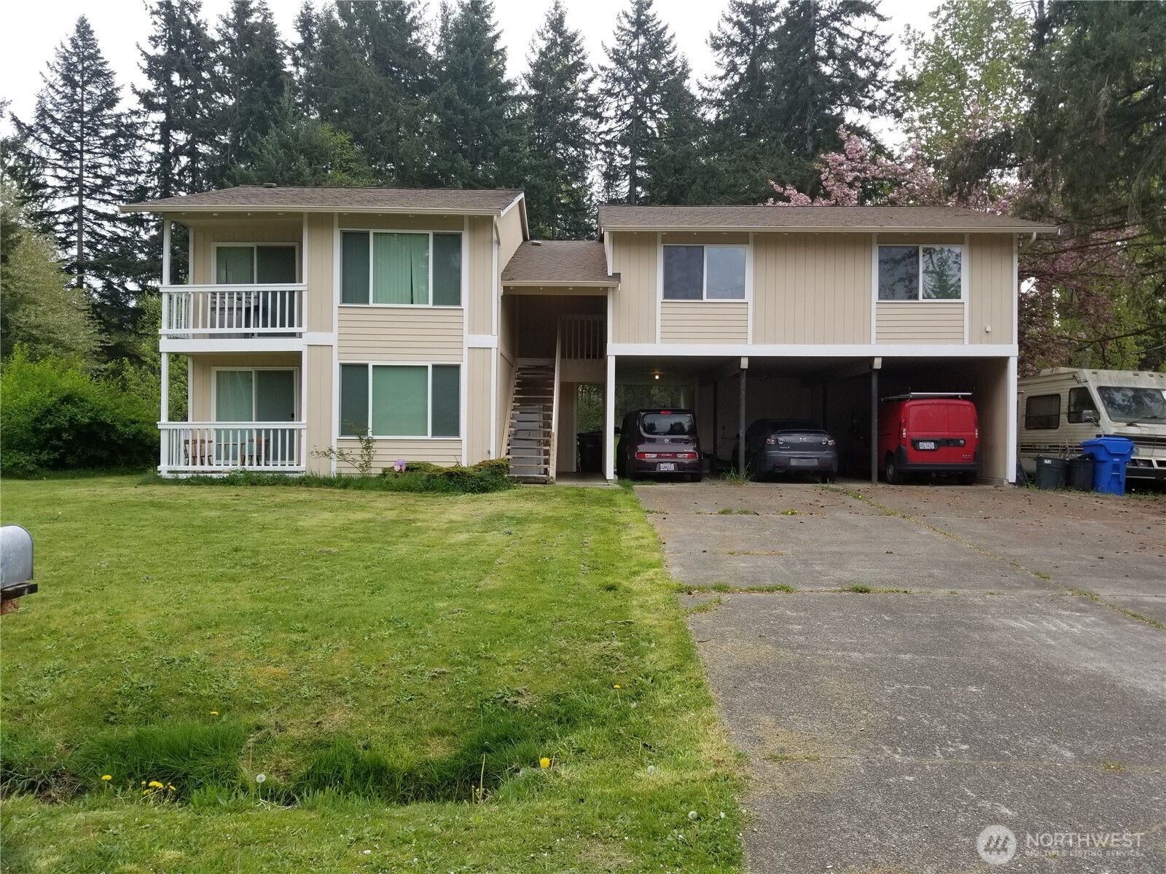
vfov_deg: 53.1
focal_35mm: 26
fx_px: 876
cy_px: 437
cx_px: 583
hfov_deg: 67.3
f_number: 1.7
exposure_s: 1/636
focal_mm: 4.3
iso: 50
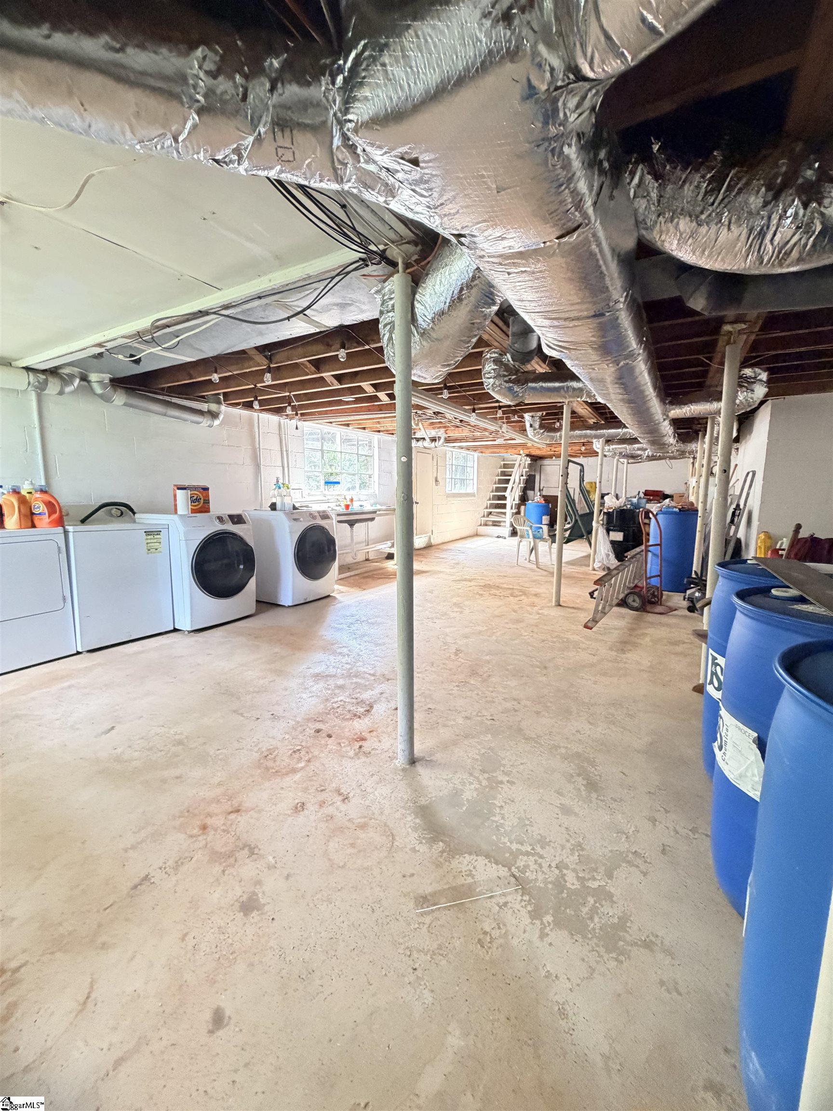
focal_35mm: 14
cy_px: 556
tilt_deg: -7.1
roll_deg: -0.8
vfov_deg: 102.1
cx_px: 416
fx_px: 449
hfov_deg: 85.7
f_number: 2.2
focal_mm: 2.22
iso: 500
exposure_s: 1/60
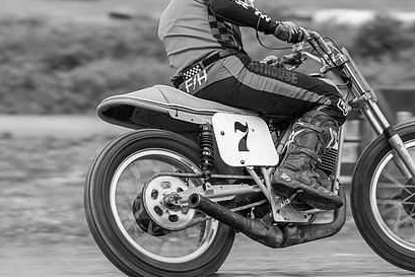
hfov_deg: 8.8
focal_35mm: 234
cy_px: 117
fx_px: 2698
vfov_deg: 5.9
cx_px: 260
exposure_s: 1/400
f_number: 4
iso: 140
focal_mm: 110
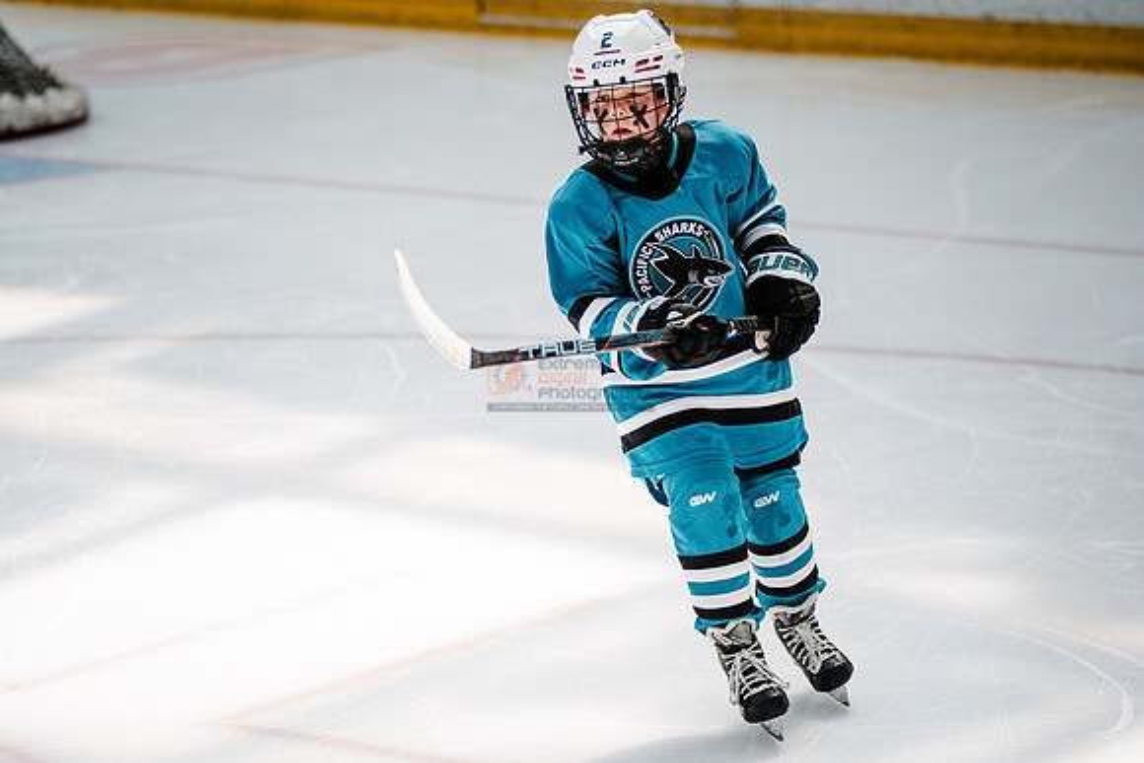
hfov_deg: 12.5
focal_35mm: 164
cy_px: 385
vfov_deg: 8.4
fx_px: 5202
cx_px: 511
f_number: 3.2
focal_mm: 148
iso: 1250
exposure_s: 1/3200
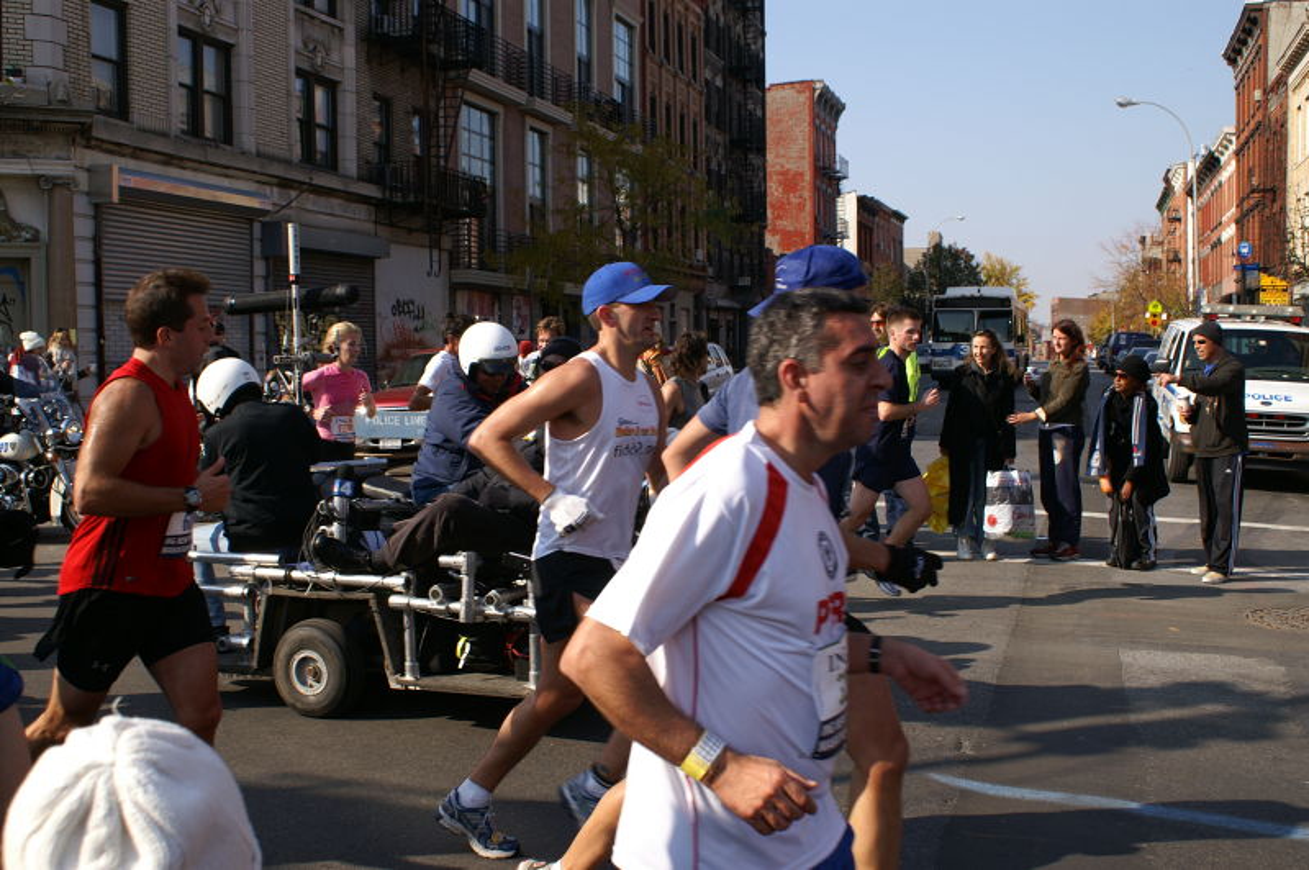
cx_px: 654
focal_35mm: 39
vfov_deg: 34.1
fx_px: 1417
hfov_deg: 49.6
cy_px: 435
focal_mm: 26
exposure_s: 1/350
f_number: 6.7
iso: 100
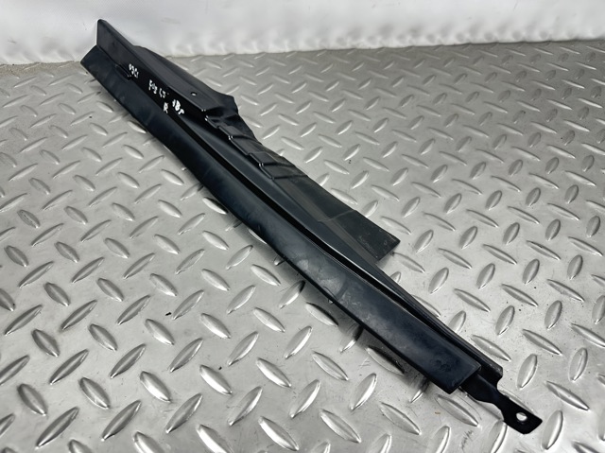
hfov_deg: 71.6
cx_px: 302
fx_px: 419
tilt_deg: -50.8
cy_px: 226
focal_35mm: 24
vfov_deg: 56.8
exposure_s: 1/50
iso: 160
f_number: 1.78
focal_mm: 6.86
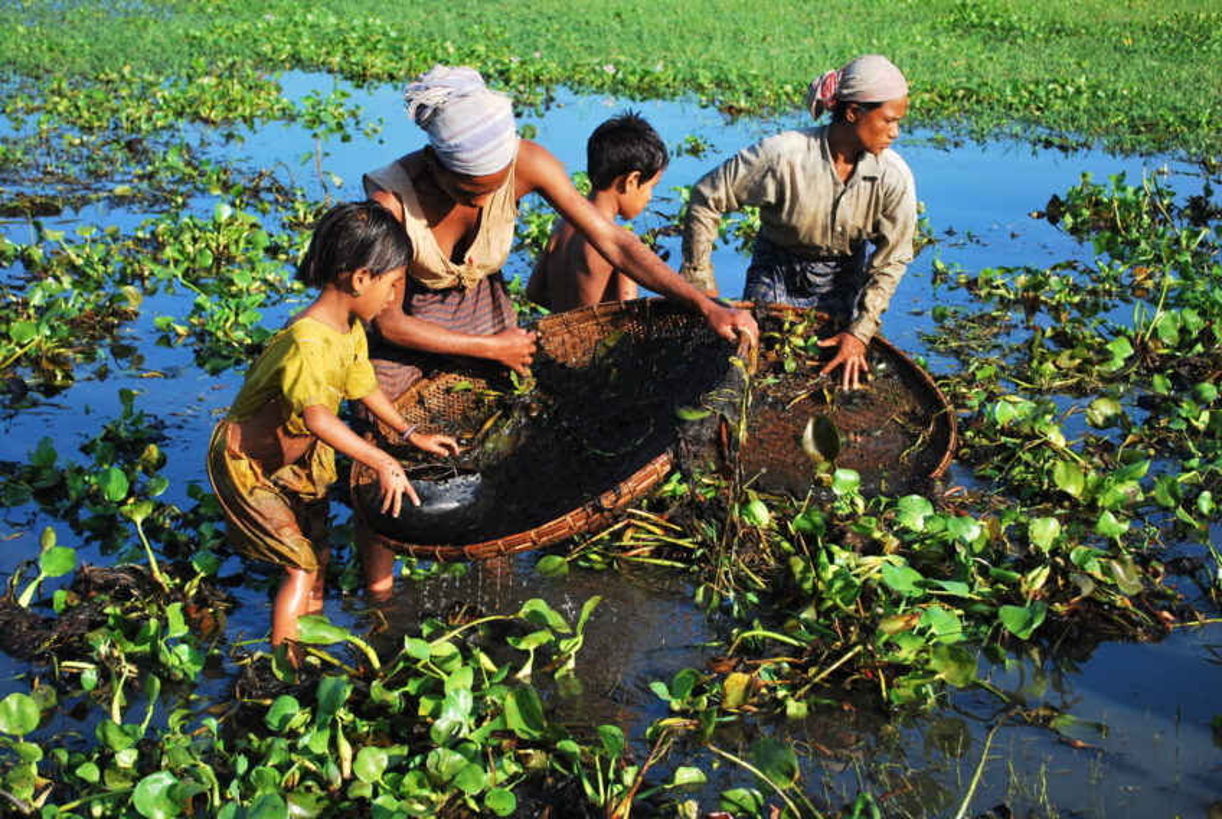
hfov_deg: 35.0
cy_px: 410
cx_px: 611
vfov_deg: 23.9
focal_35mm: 57
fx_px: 1937
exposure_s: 1/250
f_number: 5.3
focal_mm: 38
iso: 100
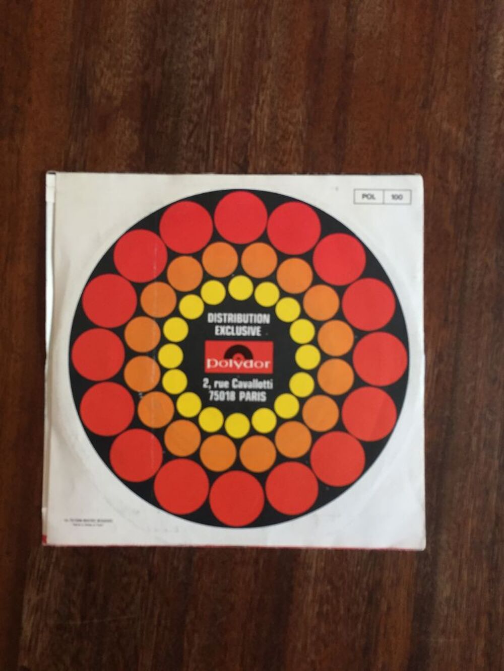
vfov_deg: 61.7
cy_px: 336
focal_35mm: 29
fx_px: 563
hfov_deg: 48.2
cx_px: 252
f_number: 2.2
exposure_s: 1/33
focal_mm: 4.15
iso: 160
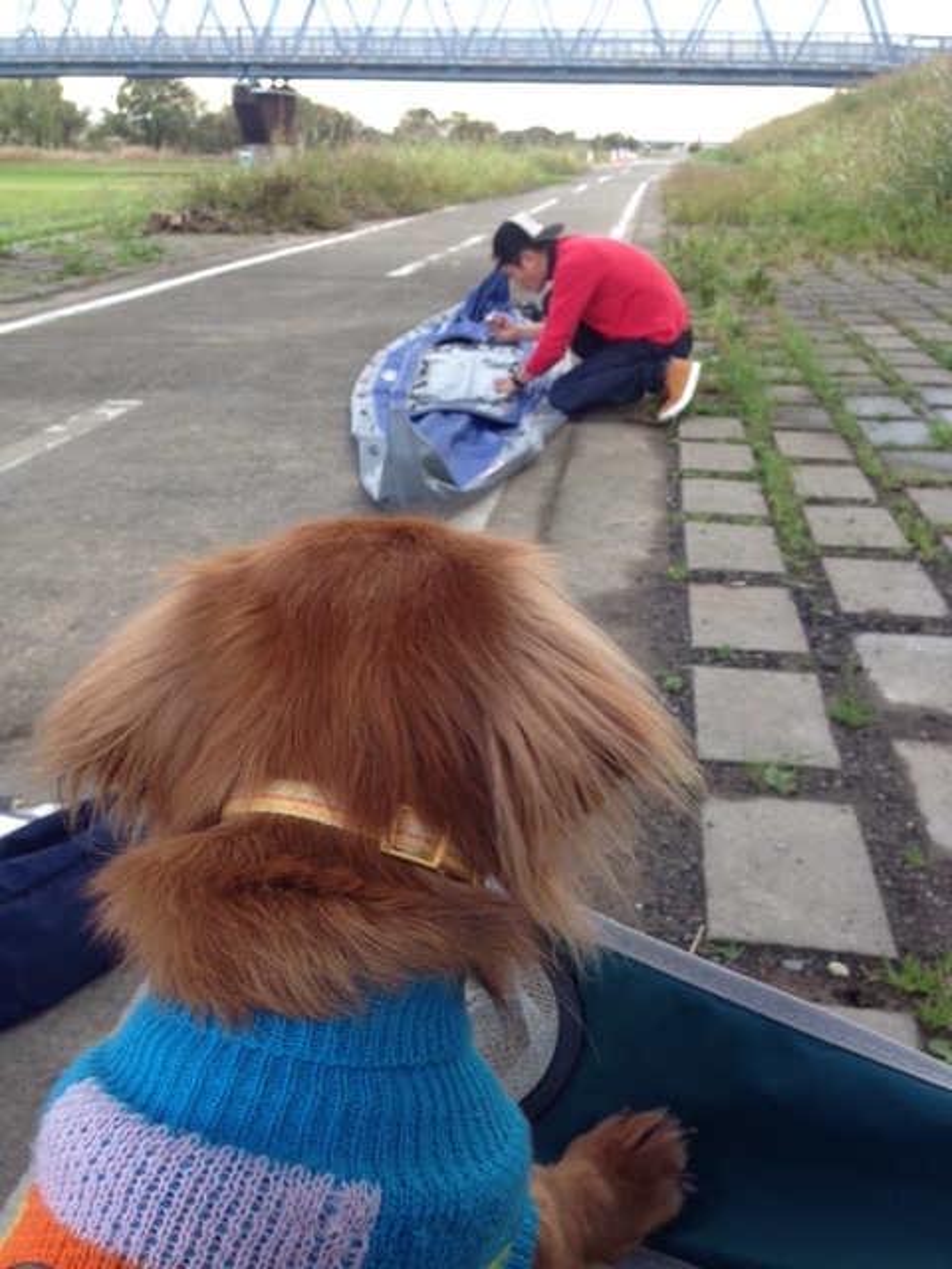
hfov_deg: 42.9
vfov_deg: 55.4
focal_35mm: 33
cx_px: 476
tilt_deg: -22.2
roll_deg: -1.9
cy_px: 634
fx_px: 1210
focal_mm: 4.12
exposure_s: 1/120
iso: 50
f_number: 2.4
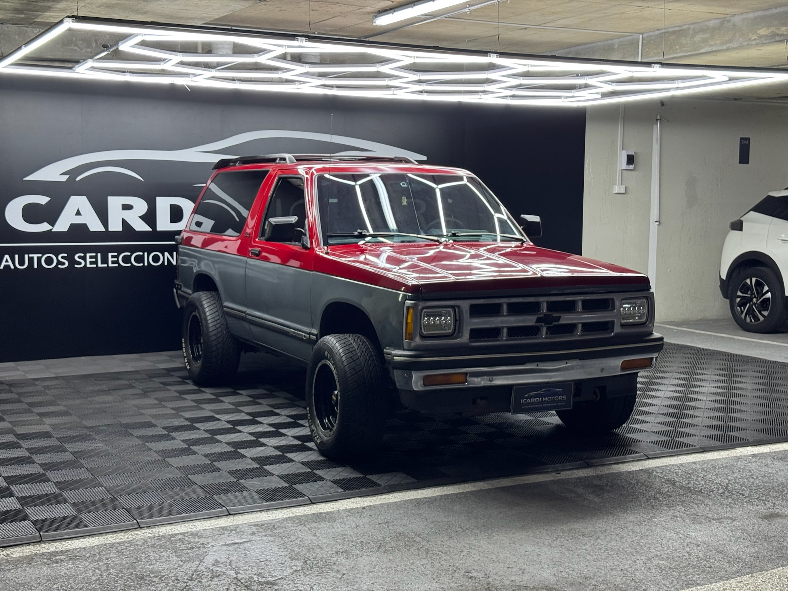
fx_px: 1093
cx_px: 394
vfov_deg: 30.3
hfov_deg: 39.7
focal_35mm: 48
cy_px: 296
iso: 200
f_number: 1.78
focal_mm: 6.76
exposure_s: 1/60
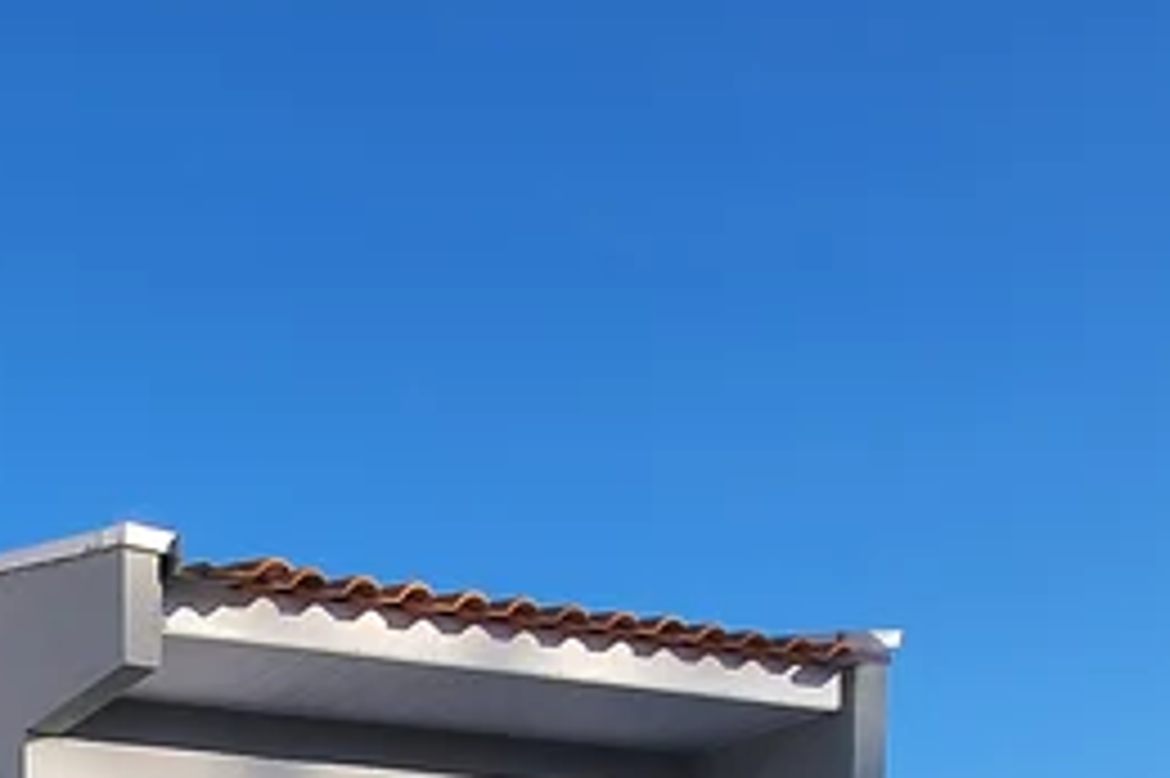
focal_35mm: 43
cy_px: 1302
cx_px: -153
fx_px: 1397
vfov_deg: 22.4
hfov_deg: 37.2
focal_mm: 1.74
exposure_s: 1/770
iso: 50
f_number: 2.2
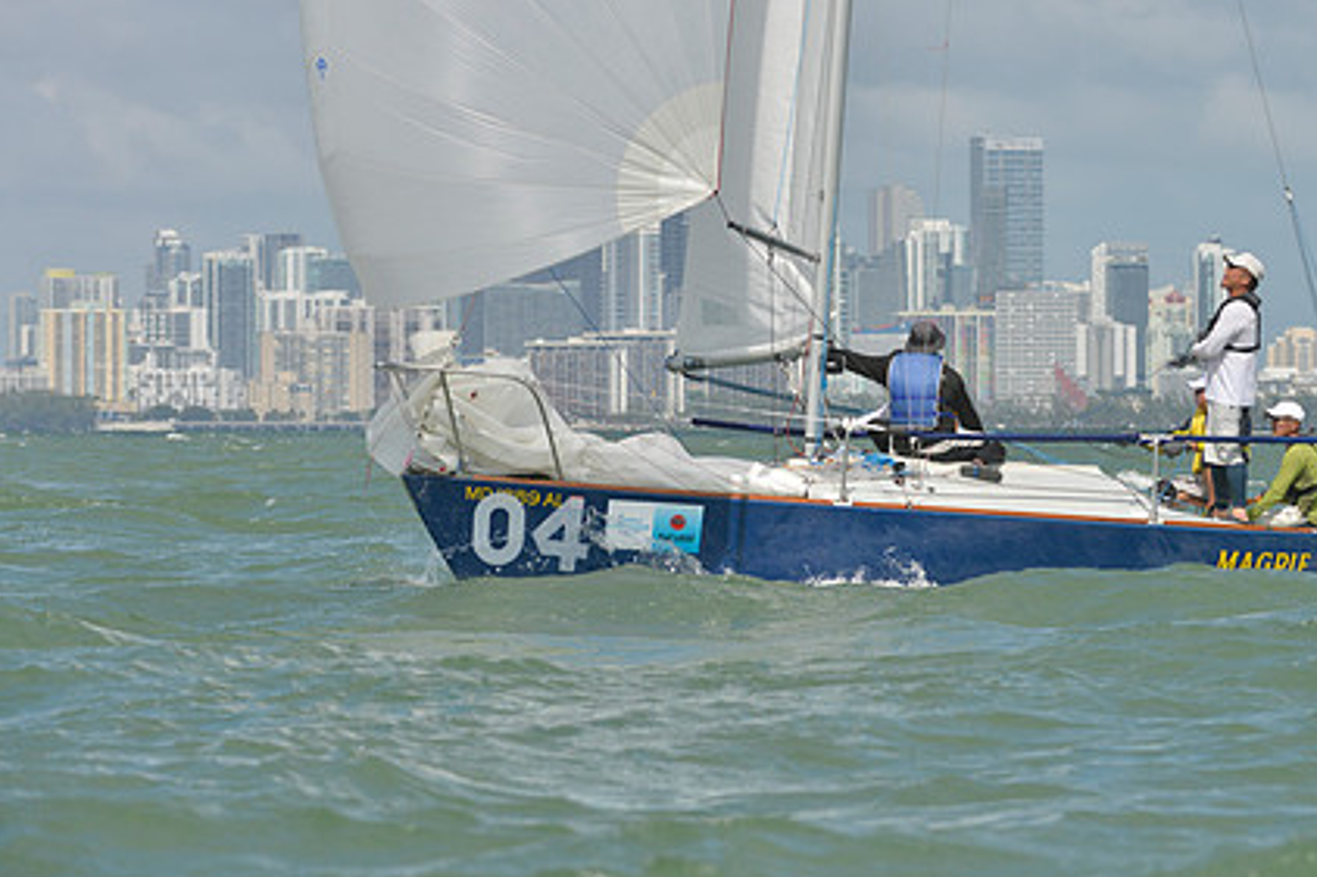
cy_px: 376
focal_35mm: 275
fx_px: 10056
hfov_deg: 7.5
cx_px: 805
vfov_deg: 5.0
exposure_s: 1/1600
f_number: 7.1
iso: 280
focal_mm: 200
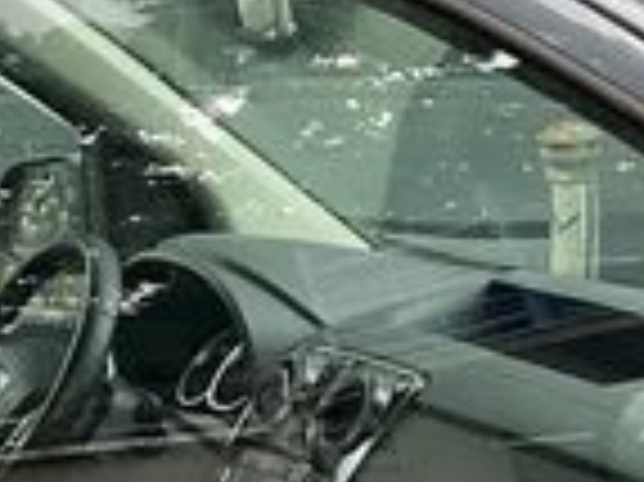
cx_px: -504
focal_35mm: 162
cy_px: 586
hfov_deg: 11.4
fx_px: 3011
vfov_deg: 9.0
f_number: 1.8
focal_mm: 3
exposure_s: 1/122
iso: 25
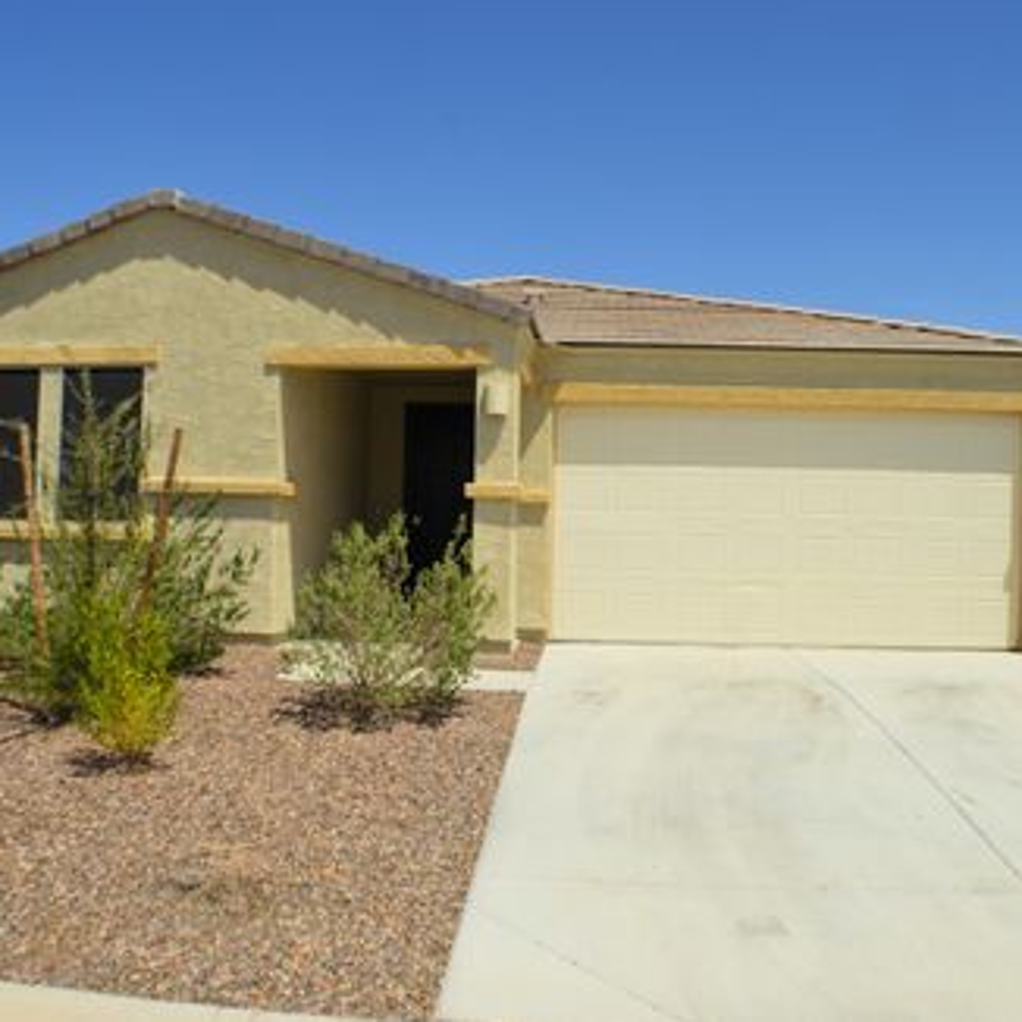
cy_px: 508
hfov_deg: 39.2
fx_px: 1436
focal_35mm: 43
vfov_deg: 39.2
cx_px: 533
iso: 100
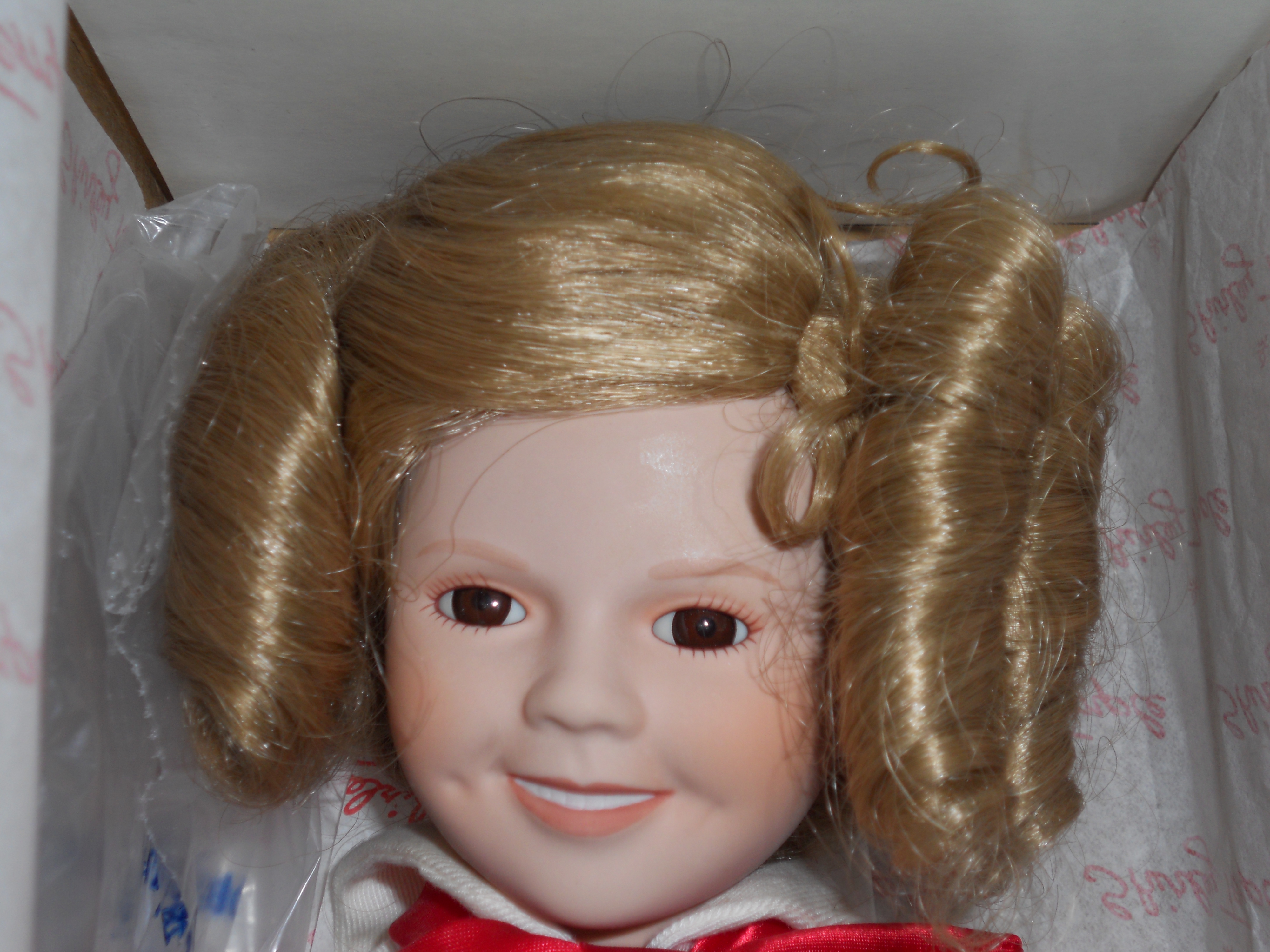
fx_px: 1688
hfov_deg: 41.2
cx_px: 635
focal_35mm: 46
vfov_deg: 31.5
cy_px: 476
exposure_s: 1/30
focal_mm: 8.2
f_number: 10.8
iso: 80
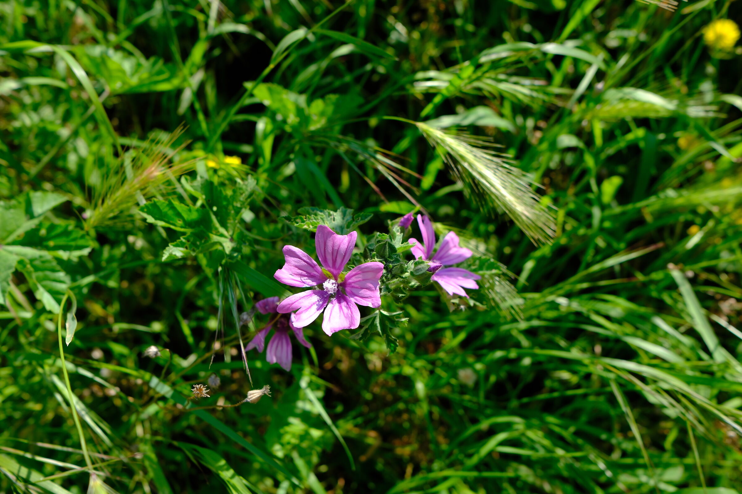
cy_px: 247
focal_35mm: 35
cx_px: 371
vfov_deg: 37.9
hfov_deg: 54.4
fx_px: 721
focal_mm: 23
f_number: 5
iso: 125
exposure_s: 1/350
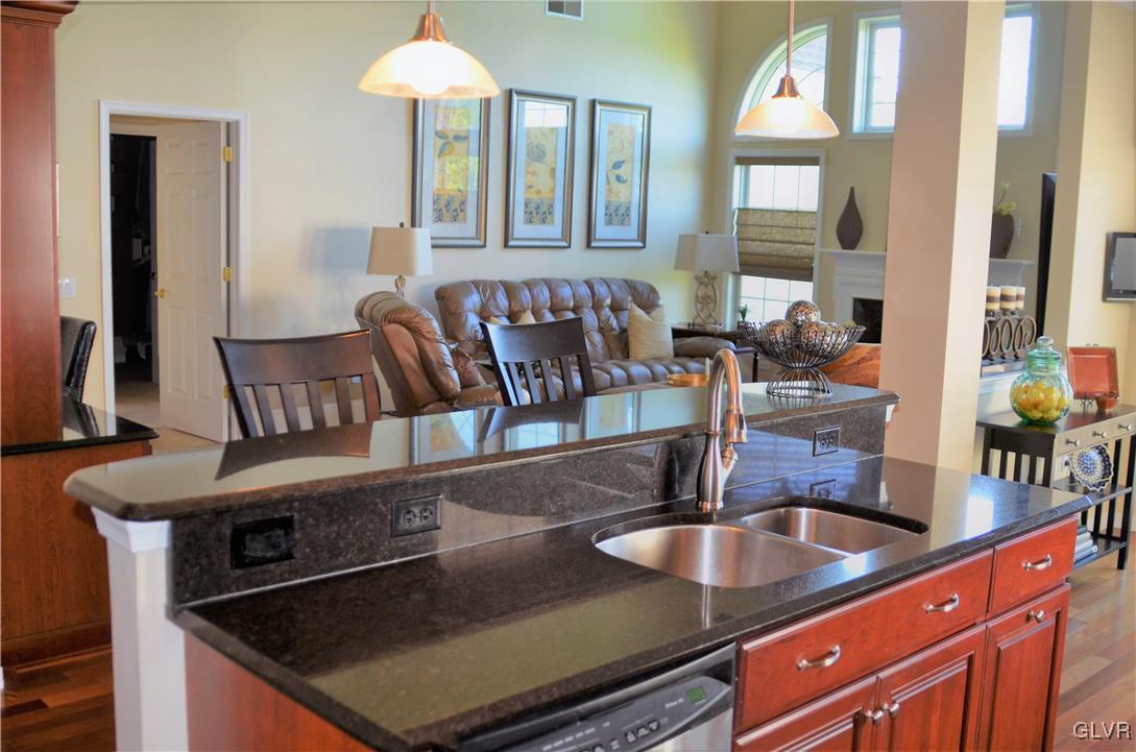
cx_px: 568
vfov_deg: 36.7
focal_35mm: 36
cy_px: 376
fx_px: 1134
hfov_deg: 53.2
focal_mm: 24
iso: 400
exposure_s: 1/100
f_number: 2.8
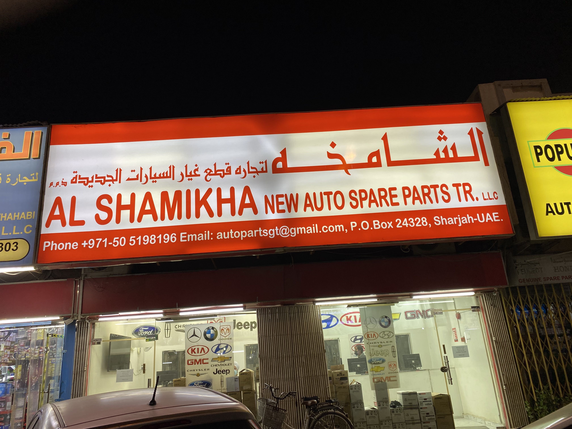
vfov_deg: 53.1
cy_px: 214
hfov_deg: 67.3
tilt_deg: +17.7
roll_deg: +4.1
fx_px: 430
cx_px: 286
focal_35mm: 26
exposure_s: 1/100
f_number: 1.8
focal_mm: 4.25
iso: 64
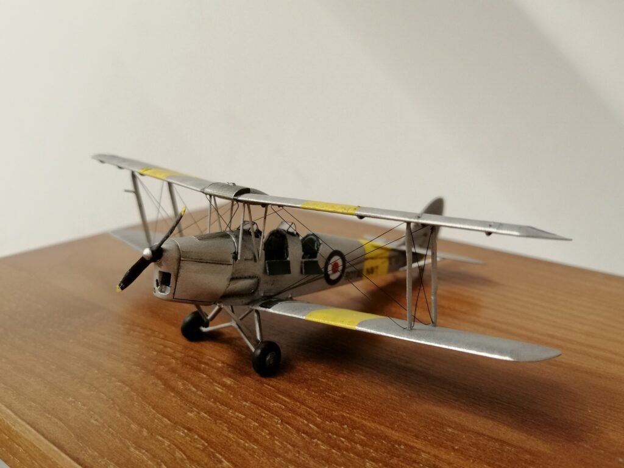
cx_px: 312
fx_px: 595
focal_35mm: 33
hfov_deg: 55.4
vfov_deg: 42.9
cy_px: 234
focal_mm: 3.95
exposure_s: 1/33.3
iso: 250
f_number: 1.8
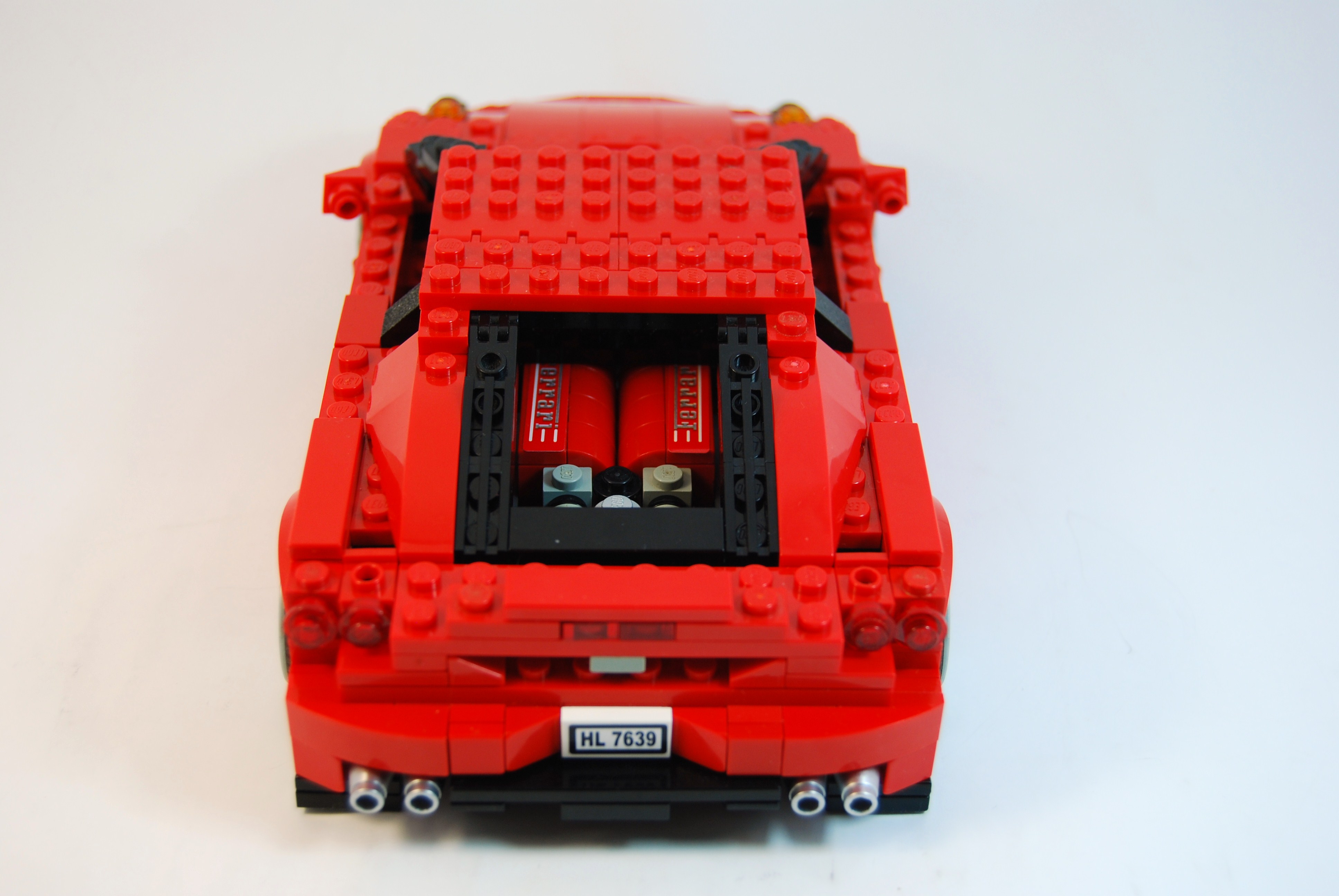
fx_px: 2123
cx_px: 670
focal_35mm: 57
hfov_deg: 35.0
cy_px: 448
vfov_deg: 23.8
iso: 200
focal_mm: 38
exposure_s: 1/100
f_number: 5
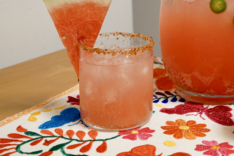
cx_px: 189
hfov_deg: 30.2
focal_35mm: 65
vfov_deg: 20.7
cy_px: 34
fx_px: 423
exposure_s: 1/80
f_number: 6.3
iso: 2000
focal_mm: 35
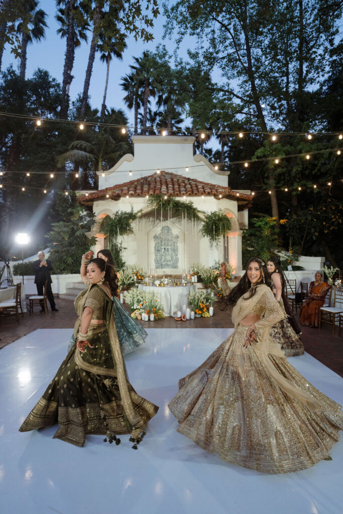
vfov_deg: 84.0
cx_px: 172
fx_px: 286
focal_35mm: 20
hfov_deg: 61.9
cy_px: 257
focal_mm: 20
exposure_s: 1/250
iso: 1000
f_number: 3.2
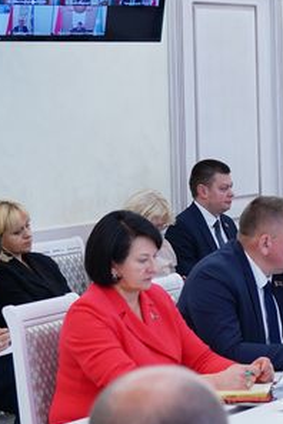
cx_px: 414
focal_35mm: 139
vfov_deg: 14.7
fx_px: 1639
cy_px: 143
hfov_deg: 9.6
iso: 800
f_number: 4
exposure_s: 1/160
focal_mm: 43
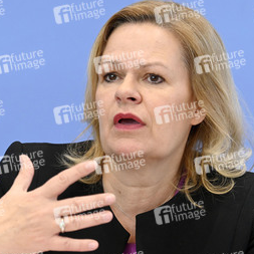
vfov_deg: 9.3
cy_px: 138
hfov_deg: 9.3
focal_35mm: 189
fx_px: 1569
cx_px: 93
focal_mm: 125
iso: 4000
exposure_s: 1/640
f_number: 5.6
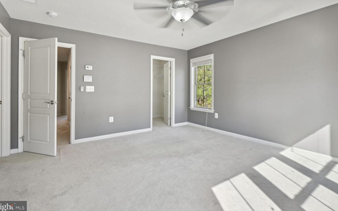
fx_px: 157
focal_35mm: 17
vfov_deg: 67.9
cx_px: 165
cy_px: 96
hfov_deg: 94.3
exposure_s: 1/80
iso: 200
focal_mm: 16
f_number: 8
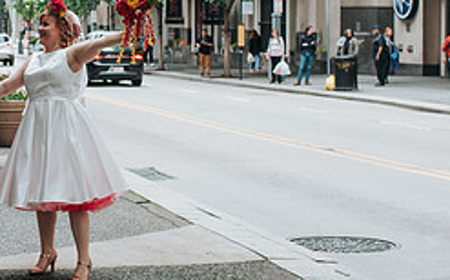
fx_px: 1238
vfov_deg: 12.9
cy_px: 64
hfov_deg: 20.2
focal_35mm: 101
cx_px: 41
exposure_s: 1/1250
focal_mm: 35
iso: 800
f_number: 3.5
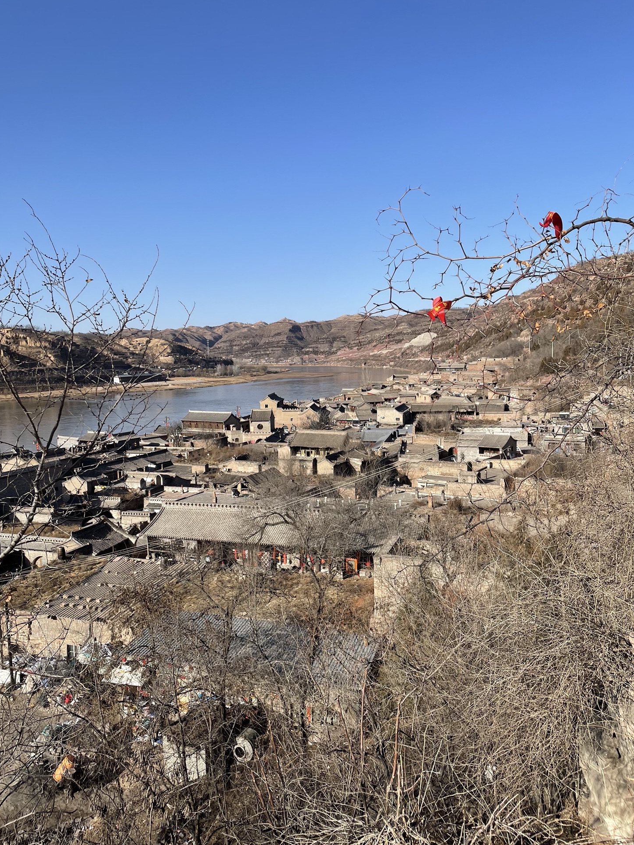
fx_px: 659
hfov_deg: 51.3
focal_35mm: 27
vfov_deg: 65.3
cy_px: 427
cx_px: 311
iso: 32
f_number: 1.6
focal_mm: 4.2
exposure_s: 1/3205
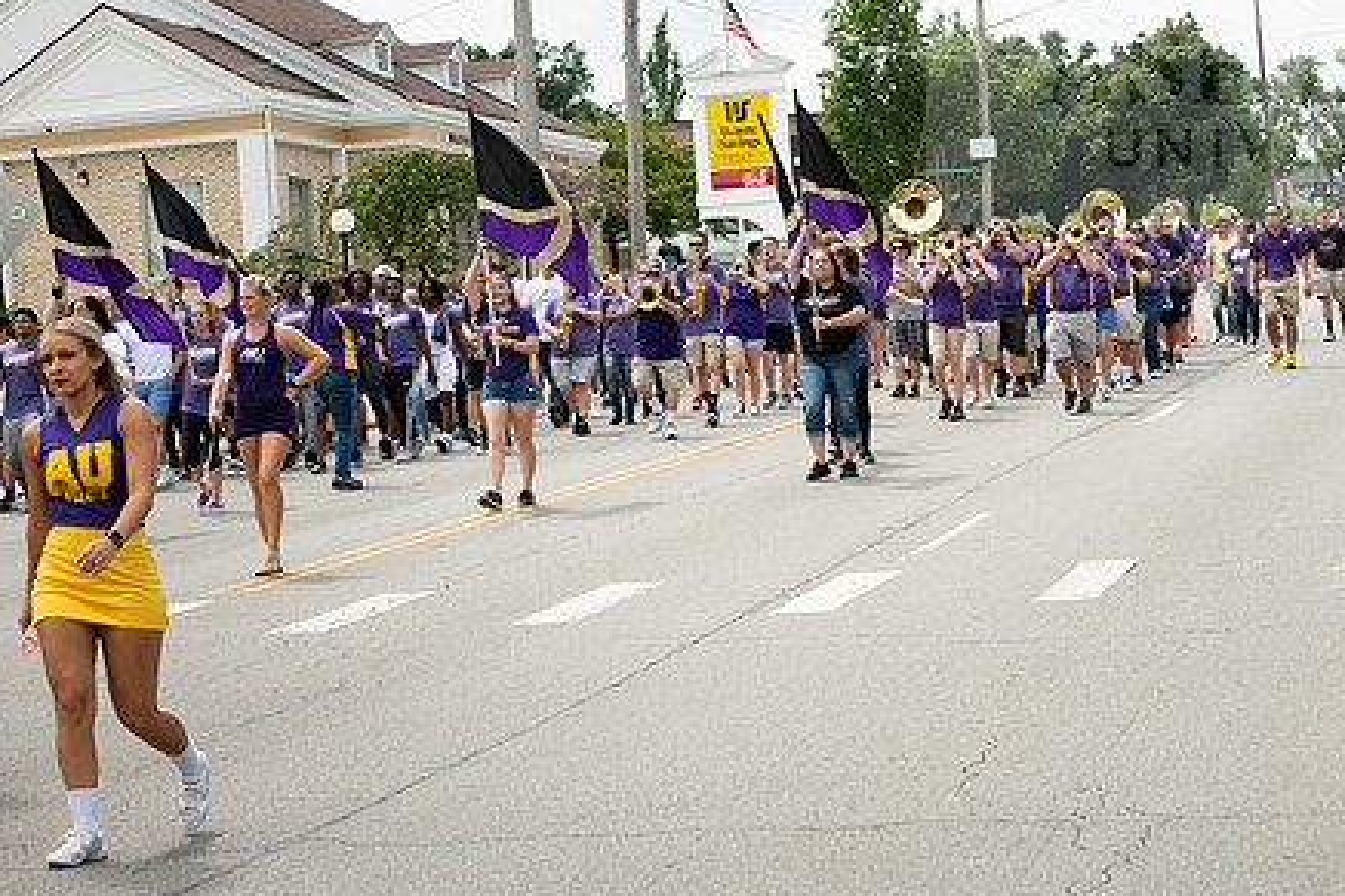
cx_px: 834
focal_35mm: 93
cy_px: 340
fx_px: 3473
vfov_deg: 14.7
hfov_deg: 21.9
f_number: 6.3
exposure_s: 1/640
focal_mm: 70
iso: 250
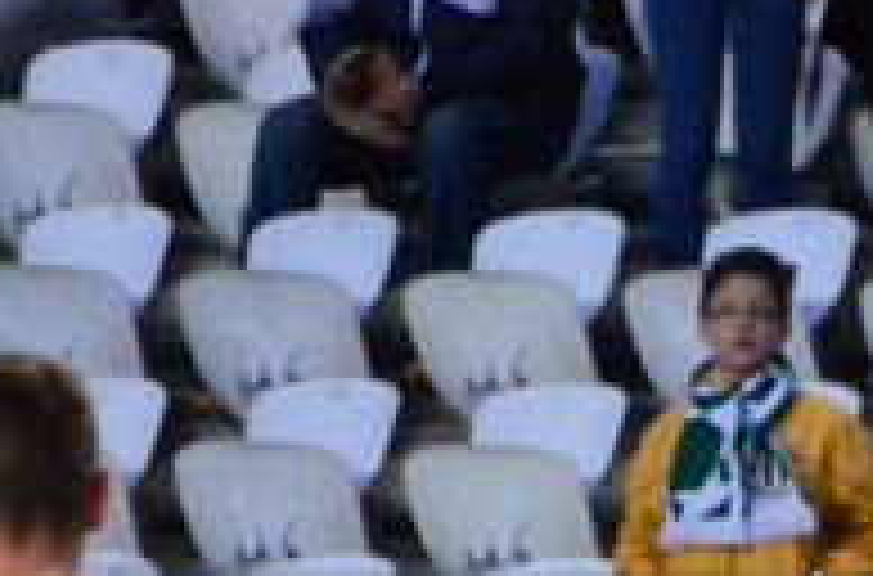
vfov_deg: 0.8
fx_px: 40366
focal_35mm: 1670
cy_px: 963
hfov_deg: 1.2
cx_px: 1809
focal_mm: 240
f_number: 5.3
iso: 3200
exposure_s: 1/500
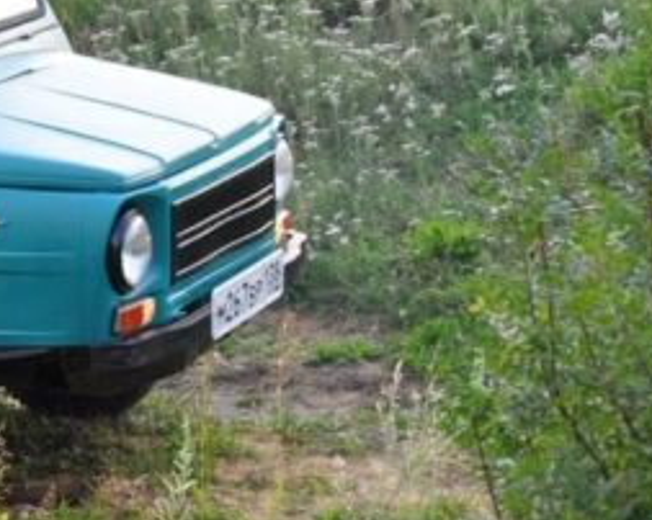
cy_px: 201
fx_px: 2642
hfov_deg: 13.5
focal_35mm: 137
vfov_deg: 11.2
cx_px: -219
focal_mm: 32
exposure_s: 1/125
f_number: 5.6
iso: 500
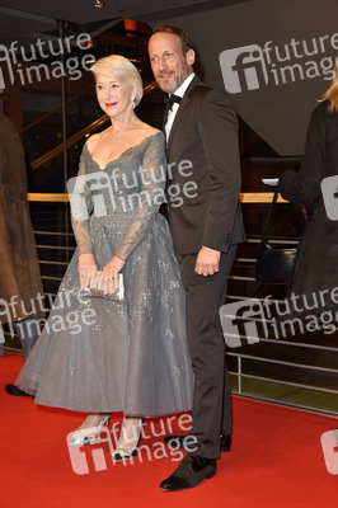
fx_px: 818
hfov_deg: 23.3
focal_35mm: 58
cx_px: 169
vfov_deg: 34.5
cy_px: 254
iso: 800
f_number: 5.6
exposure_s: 1/125
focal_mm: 58
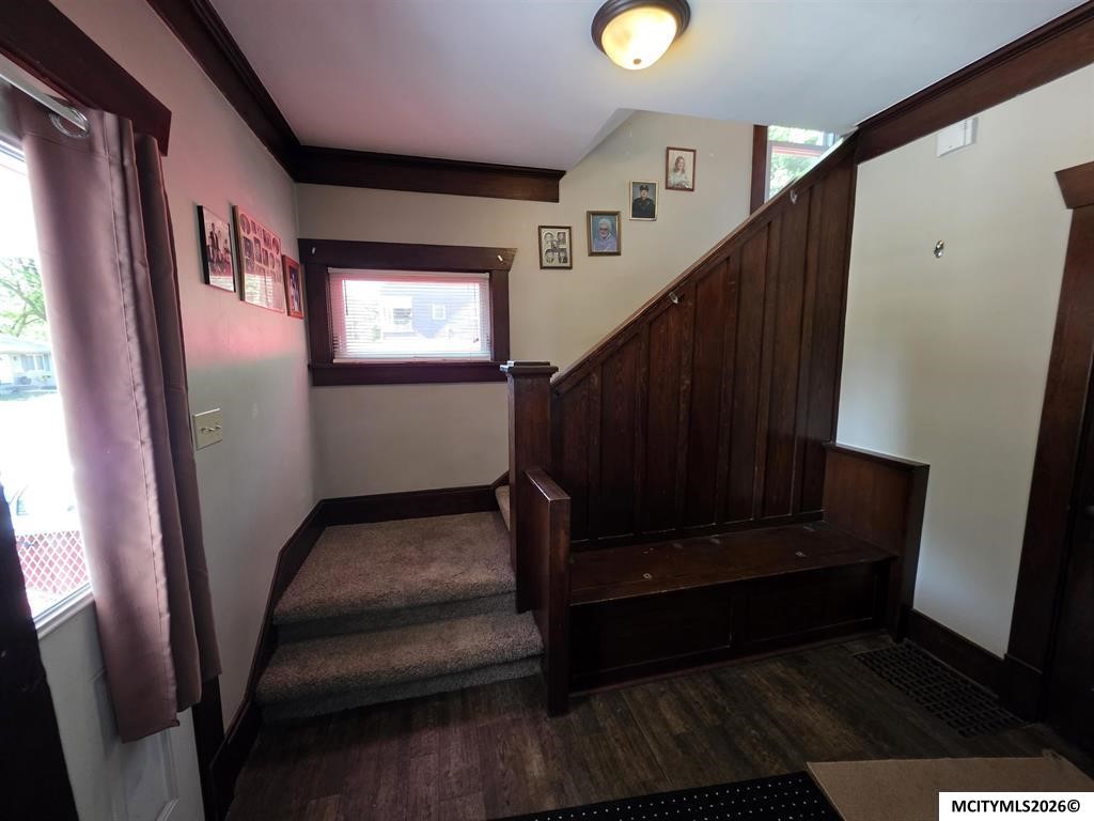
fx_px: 411
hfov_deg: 106.2
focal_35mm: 13
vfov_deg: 89.9
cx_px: 547
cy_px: 410
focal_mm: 2.2
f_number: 1.9
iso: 500
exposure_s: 1/60
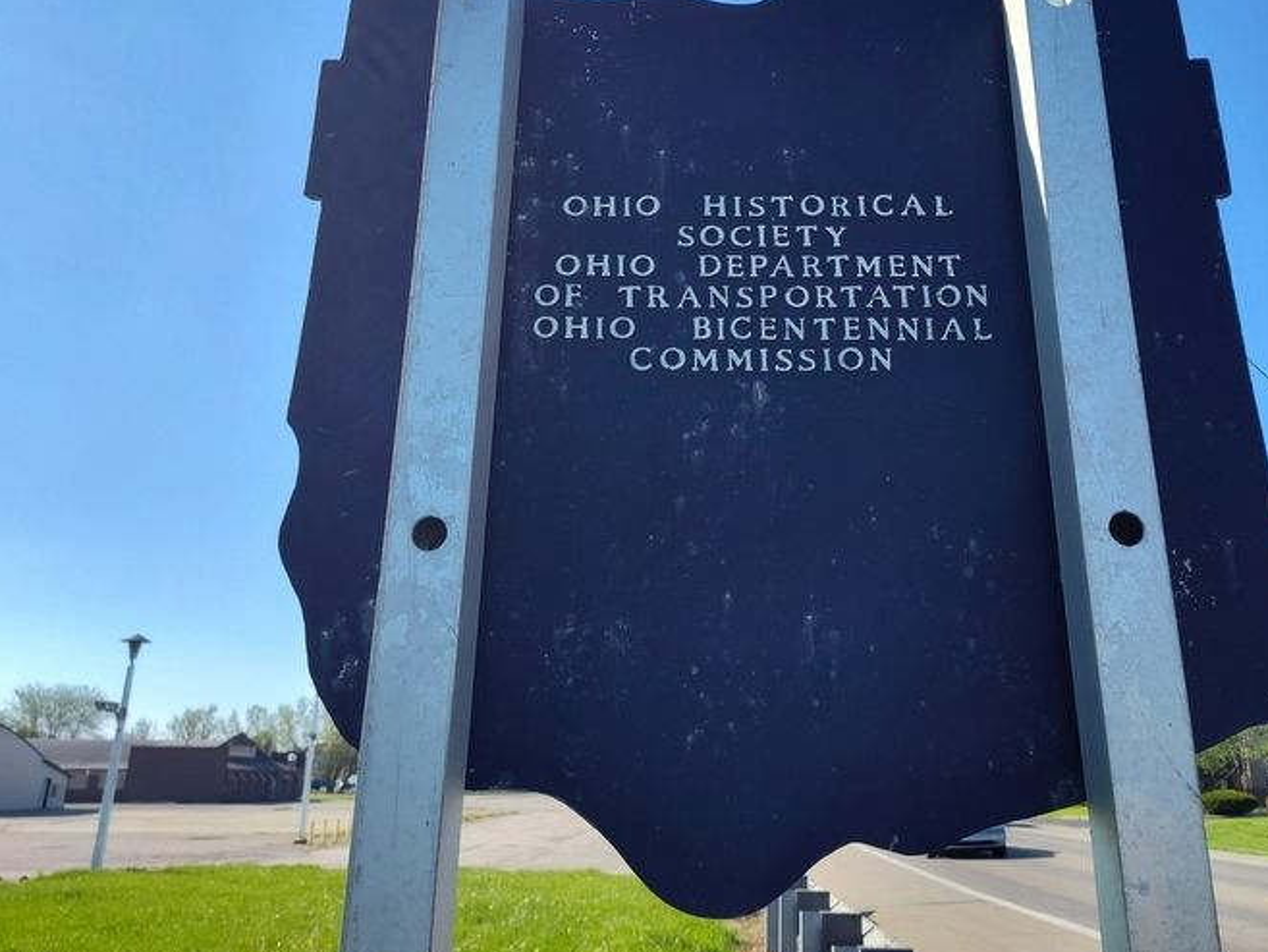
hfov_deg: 63.0
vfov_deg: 49.6
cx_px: 739
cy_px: 417
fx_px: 1026
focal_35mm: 28
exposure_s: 1/1400
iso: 100
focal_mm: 5.56
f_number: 1.8
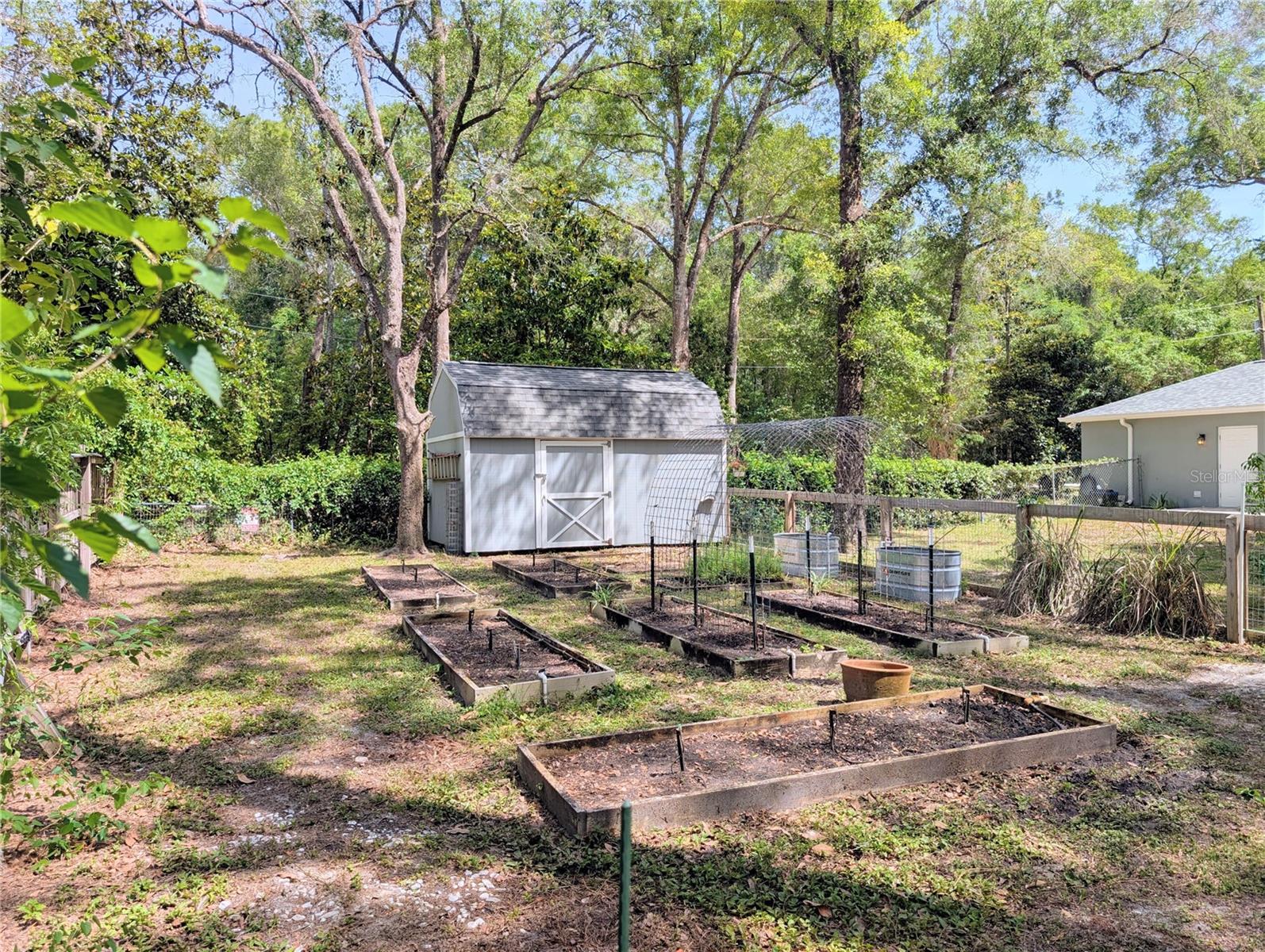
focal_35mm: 24
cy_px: 476
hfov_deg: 71.5
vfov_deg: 56.9
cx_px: 632
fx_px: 878
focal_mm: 6.9
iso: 20
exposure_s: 1/507
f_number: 1.68
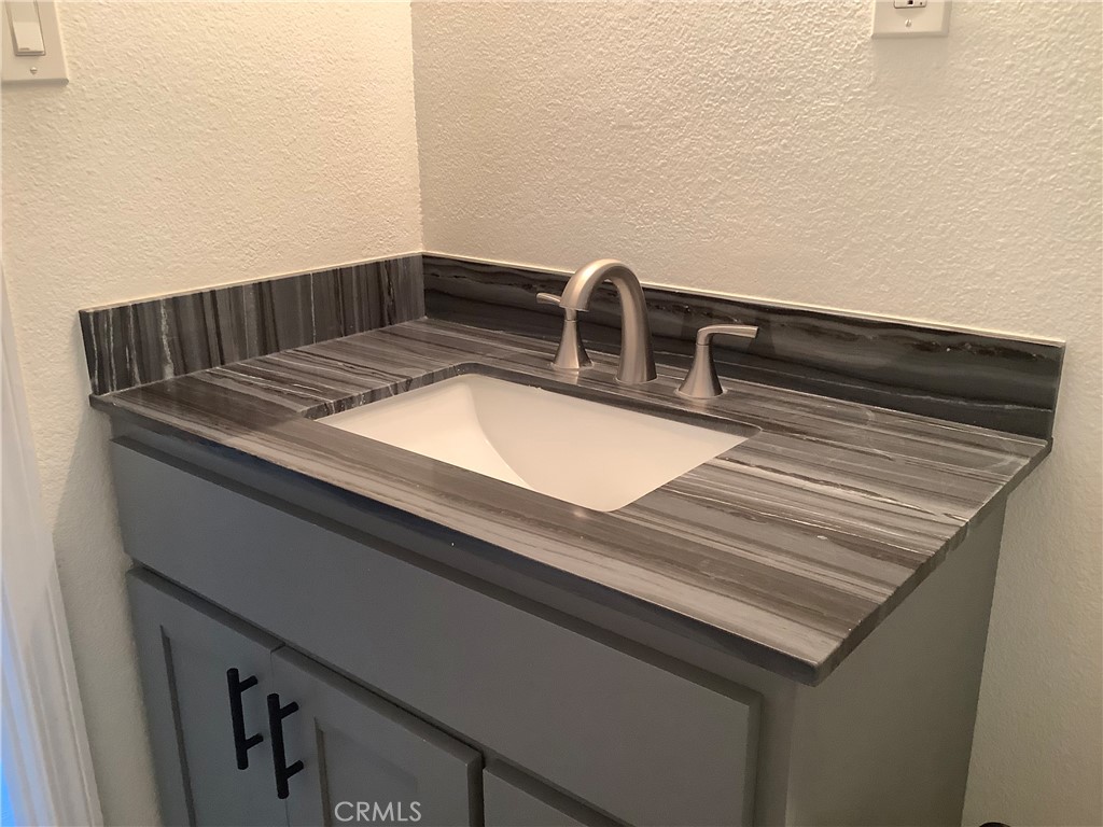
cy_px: 414
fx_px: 988
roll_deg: +0.9
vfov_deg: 45.4
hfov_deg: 58.4
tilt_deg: -18.8
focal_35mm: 31
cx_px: 552
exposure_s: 1/60
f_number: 2.4
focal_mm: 3.3
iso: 160
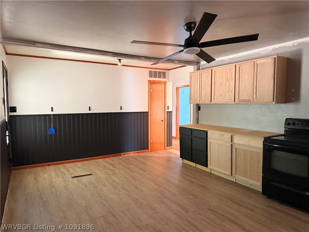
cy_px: 116
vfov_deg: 56.8
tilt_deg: -2.9
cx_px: 154
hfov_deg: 71.6
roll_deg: +0.0
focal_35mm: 24
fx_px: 214
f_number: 1.78
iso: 800
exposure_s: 1/60
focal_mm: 6.76
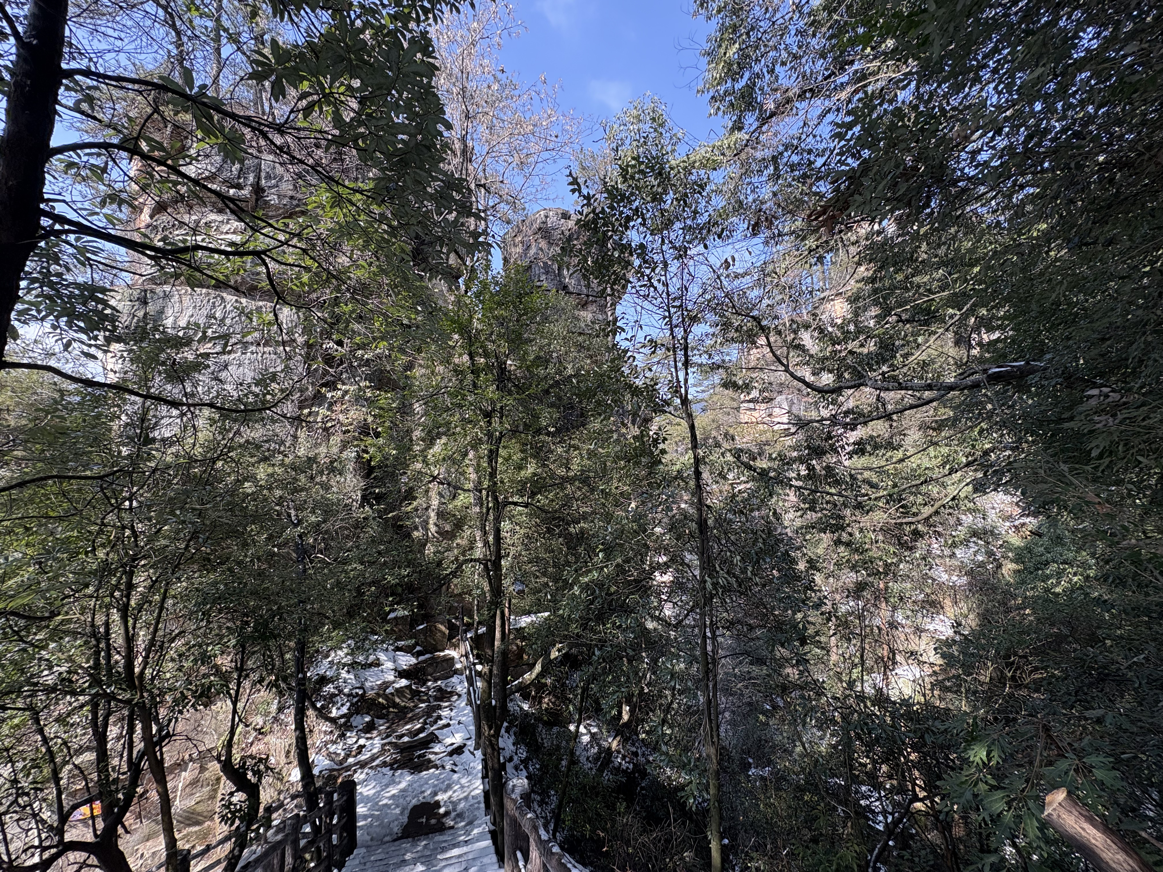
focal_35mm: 14
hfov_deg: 102.1
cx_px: 582
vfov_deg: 85.7
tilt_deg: +2.3
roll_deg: -0.9
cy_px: 436
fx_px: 470
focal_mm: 2.22
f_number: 2.2
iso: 64
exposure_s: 1/291
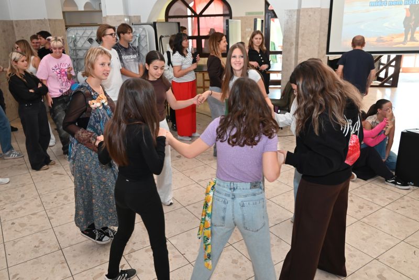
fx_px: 343
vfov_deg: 44.3
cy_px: 140
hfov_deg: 62.8
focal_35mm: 30
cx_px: 210
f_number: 5
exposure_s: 1/100
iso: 1600
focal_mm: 29.5
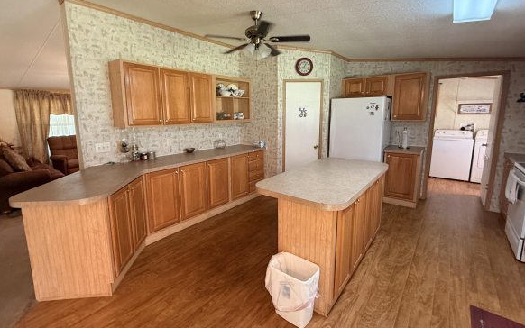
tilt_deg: -8.4
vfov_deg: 67.9
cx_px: 257
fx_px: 243
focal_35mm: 17
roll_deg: -0.1
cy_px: 150
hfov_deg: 94.3
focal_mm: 2.22
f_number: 2.2
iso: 400
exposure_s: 1/60
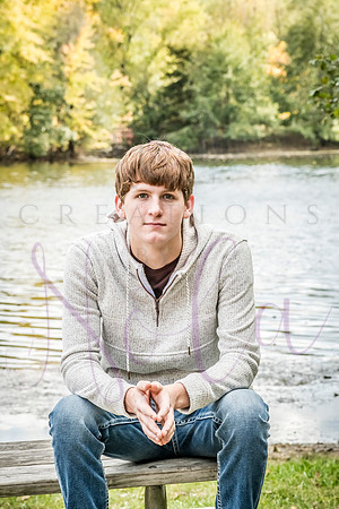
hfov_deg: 11.4
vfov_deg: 17.1
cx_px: 170
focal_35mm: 120
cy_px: 254
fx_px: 1695
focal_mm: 120
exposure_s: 1/640
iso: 800
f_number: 13
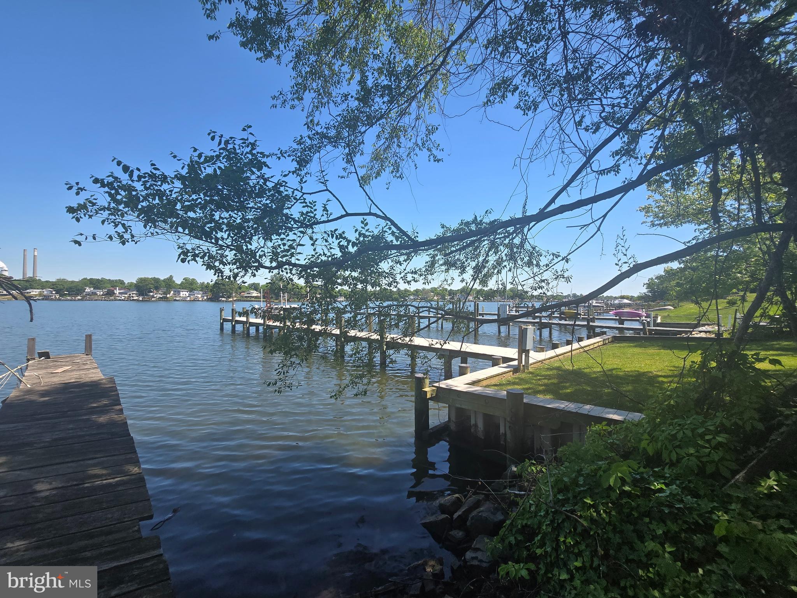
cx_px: 398
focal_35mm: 13
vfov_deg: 89.9
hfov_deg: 106.2
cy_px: 299
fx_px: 299
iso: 25
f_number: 2.2
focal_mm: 1.7
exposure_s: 1/629
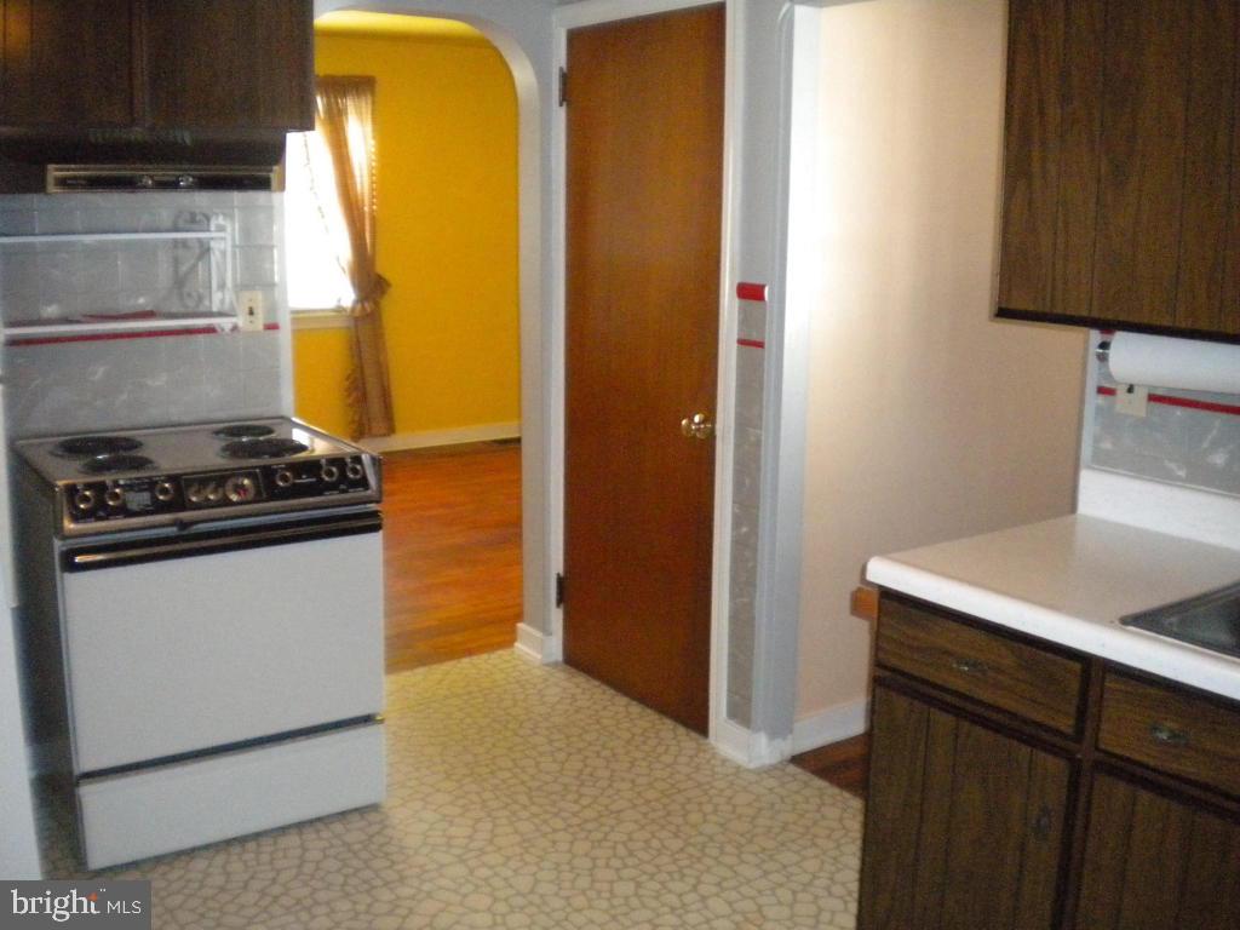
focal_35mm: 35
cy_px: 465
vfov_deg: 40.7
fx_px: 1254
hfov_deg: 52.6
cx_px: 620
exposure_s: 1/30
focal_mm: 6.3
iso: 800
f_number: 3.1
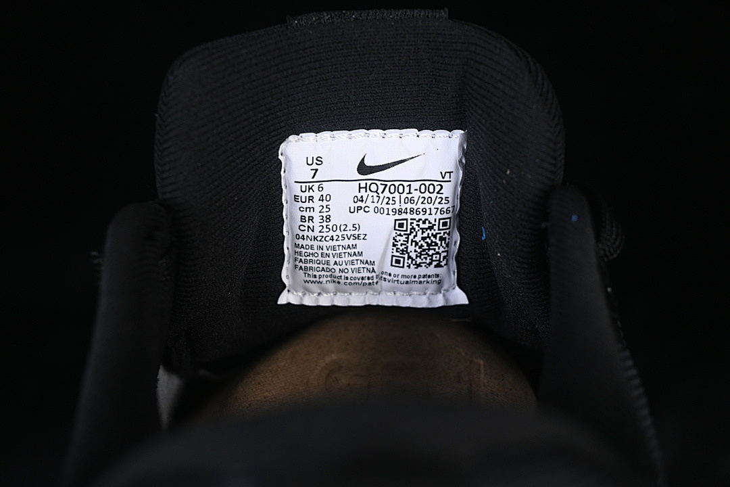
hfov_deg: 27.0
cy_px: 244
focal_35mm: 75
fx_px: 1521
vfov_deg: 18.2
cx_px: 365
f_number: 6.3
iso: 160
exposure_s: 1/60
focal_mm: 50
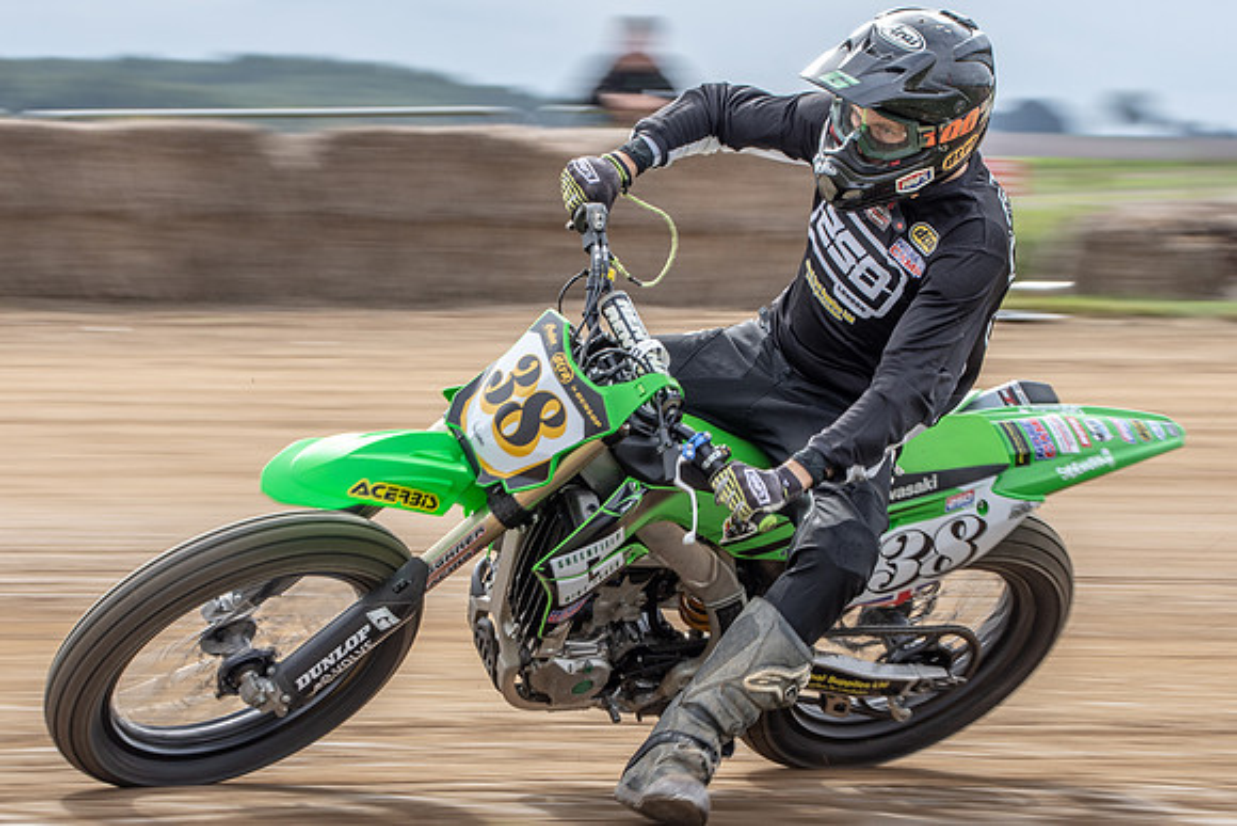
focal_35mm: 168
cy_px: 342
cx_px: 553
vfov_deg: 8.2
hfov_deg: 12.2
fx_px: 5775
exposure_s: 1/125
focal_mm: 86
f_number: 10
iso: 125
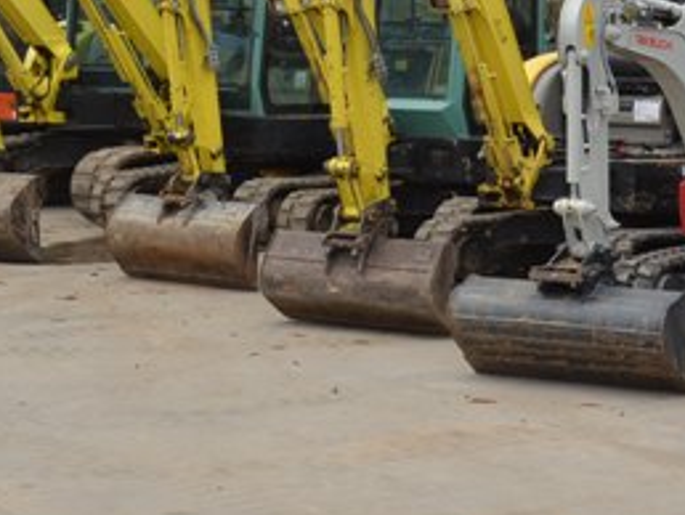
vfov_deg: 13.7
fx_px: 2119
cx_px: 412
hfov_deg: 18.3
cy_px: 50
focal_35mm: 107
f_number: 7.1
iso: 200
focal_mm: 30
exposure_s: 1/200
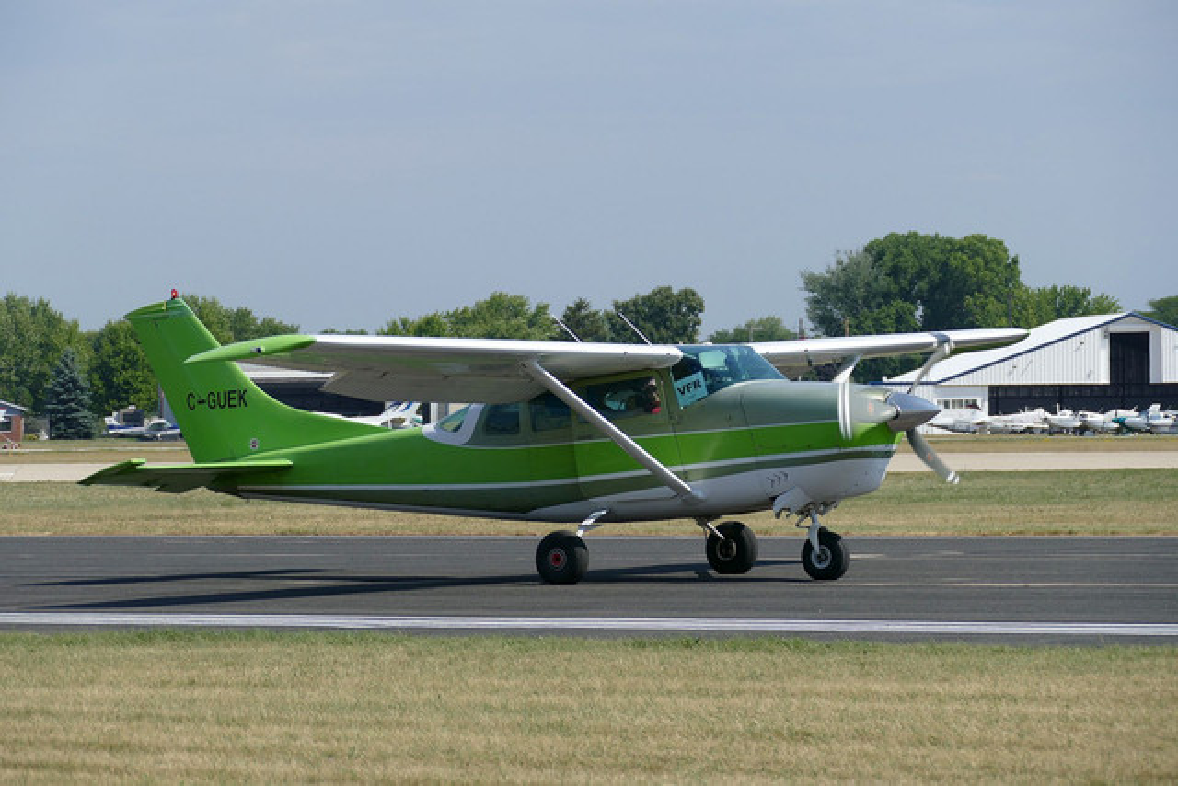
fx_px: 5891
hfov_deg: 11.4
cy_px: 393
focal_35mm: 180
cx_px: 589
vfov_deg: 7.6
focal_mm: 65.81
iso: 125
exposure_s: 1/1600
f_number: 4
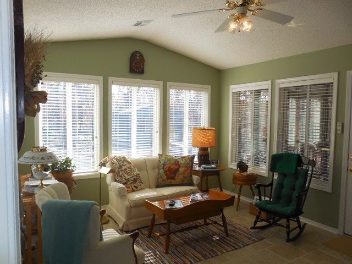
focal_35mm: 26
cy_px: 132
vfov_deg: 53.1
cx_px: 176
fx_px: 264
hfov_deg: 67.3
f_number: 3.5
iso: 125
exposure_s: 1/200
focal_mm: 4.6
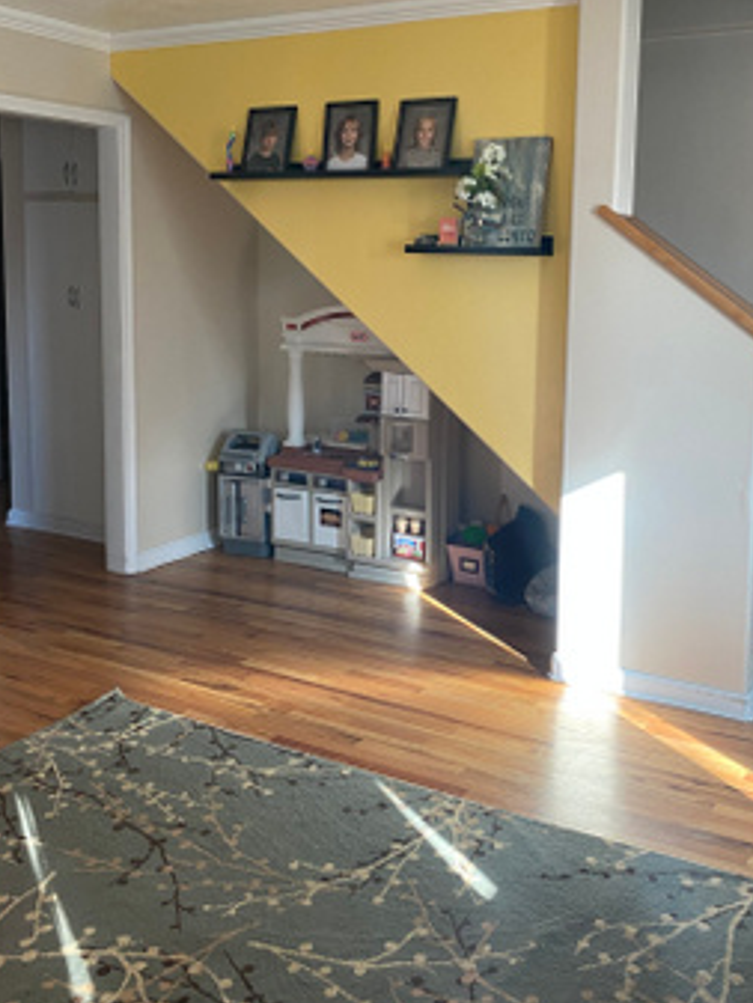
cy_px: 405
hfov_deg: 38.6
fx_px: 1072
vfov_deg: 49.8
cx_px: 446
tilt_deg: -6.0
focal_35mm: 37
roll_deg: -1.4
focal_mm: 4.25
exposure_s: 1/60
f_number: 1.8
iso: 80
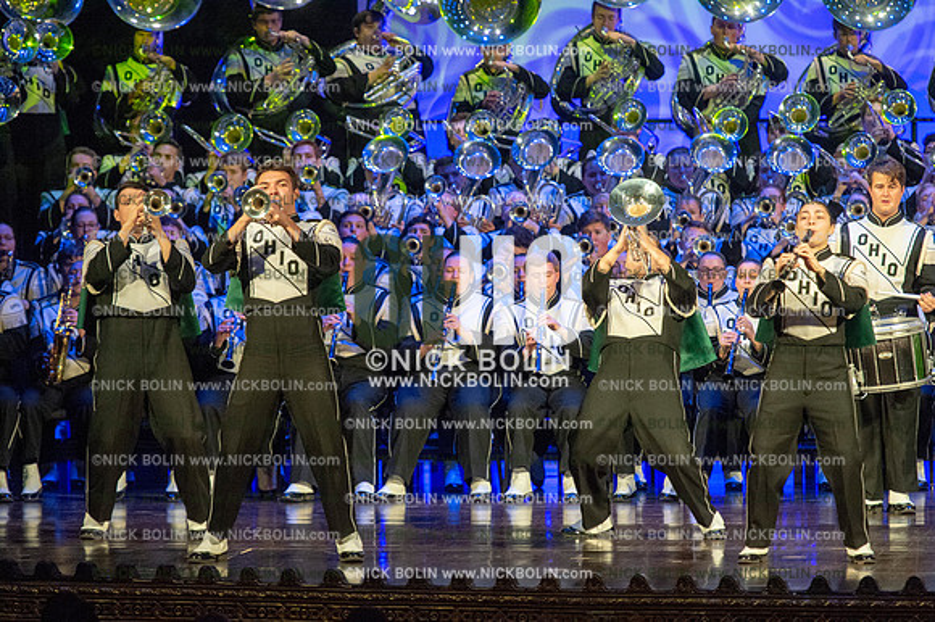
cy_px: 311
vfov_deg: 5.7
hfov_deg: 8.6
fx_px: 6230
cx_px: 468
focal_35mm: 240
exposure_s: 1/320
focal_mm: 240
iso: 8000
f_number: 5.6
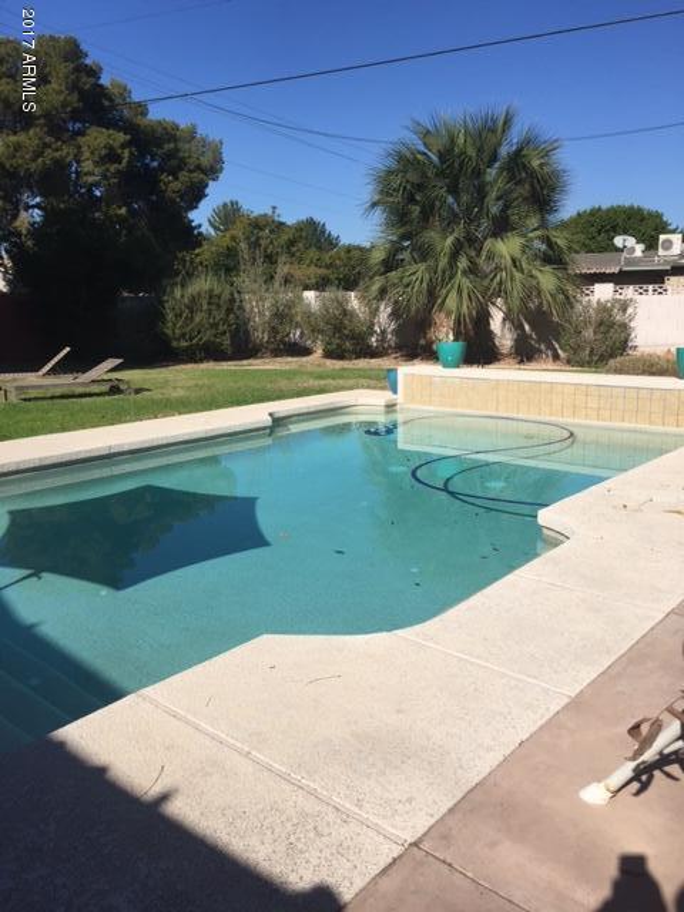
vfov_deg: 61.7
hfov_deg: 48.2
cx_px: 342
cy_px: 456
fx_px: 764
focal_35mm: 29
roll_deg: -0.2
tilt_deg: -9.7
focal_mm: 4.15
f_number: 2.2
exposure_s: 1/3300
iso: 32
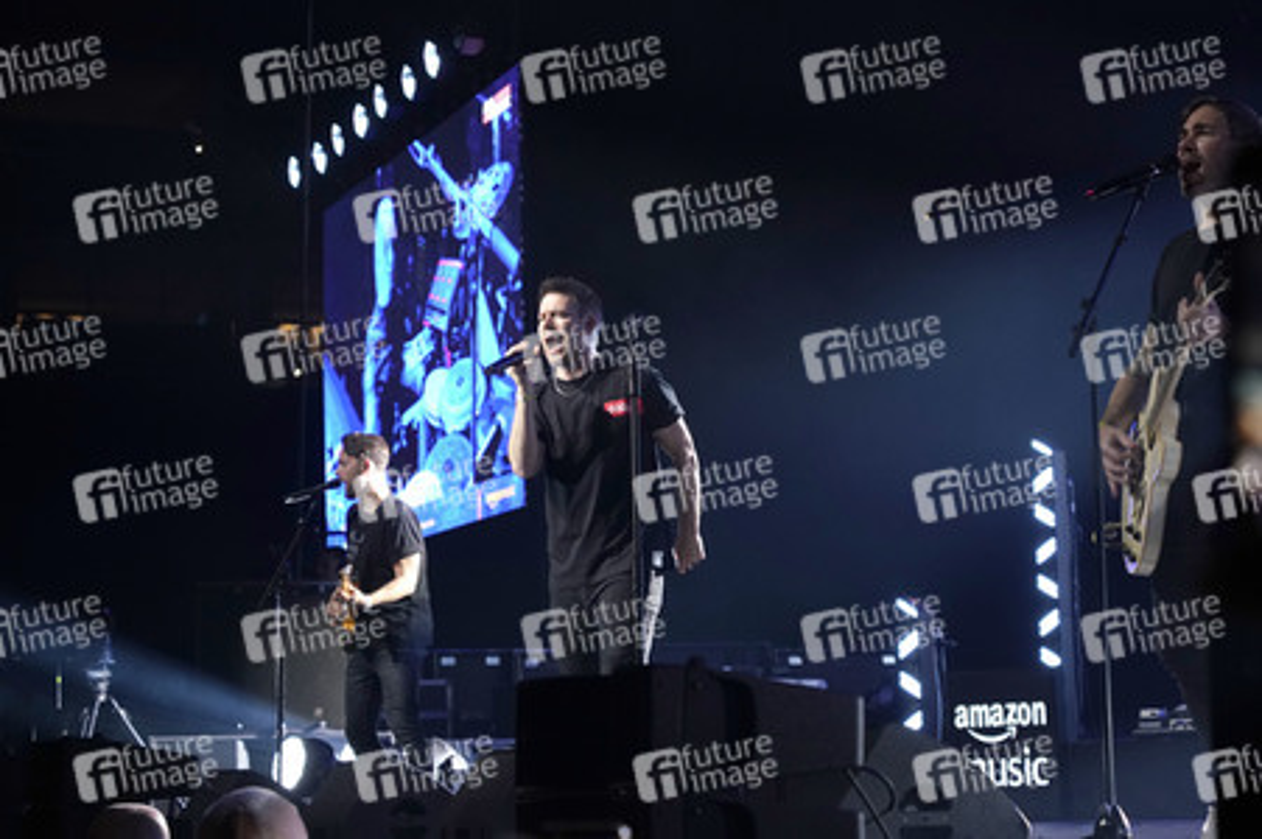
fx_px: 2347
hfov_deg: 30.1
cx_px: 631
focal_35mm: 67
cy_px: 420
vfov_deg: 20.3
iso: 2000
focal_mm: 67
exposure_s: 1/250
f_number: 4.5
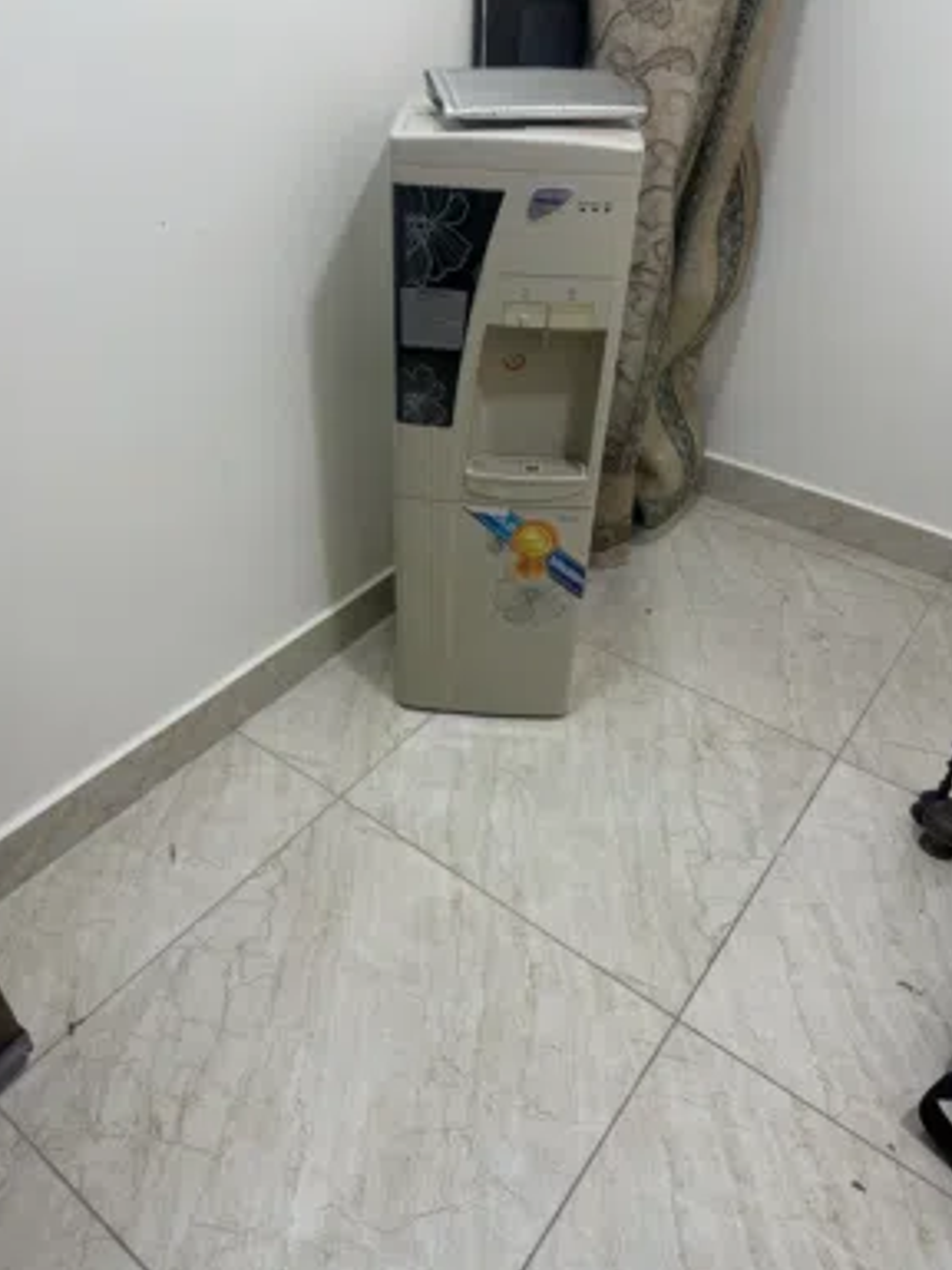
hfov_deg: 54.9
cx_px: 466
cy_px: 618
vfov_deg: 69.4
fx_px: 917
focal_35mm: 25
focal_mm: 6.86
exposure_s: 1/100
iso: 160
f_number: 1.78
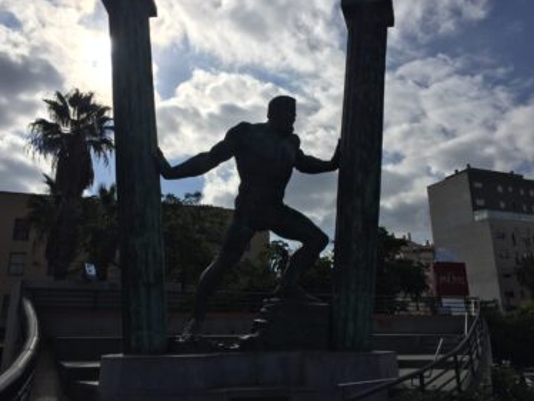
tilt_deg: +15.0
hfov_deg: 58.3
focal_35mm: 31
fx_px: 479
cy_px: 190
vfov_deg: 45.5
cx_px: 263
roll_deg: -0.6
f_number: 2.2
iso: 32
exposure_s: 1/13333
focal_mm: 4.15
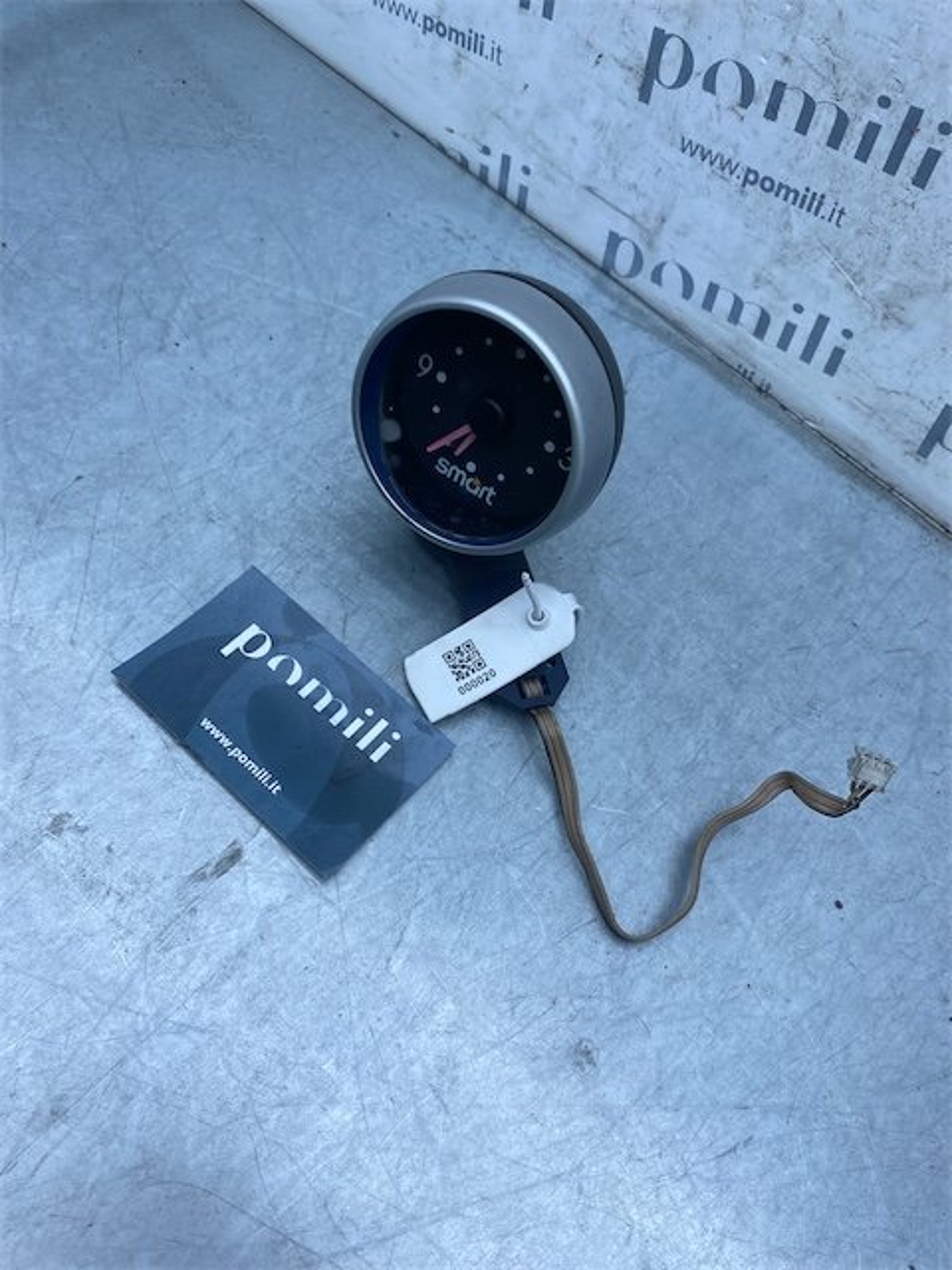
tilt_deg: -60.2
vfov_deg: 67.3
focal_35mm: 26
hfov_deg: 53.1
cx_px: 476
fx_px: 953
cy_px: 635
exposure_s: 1/1114
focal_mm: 4.25
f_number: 1.8
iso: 32
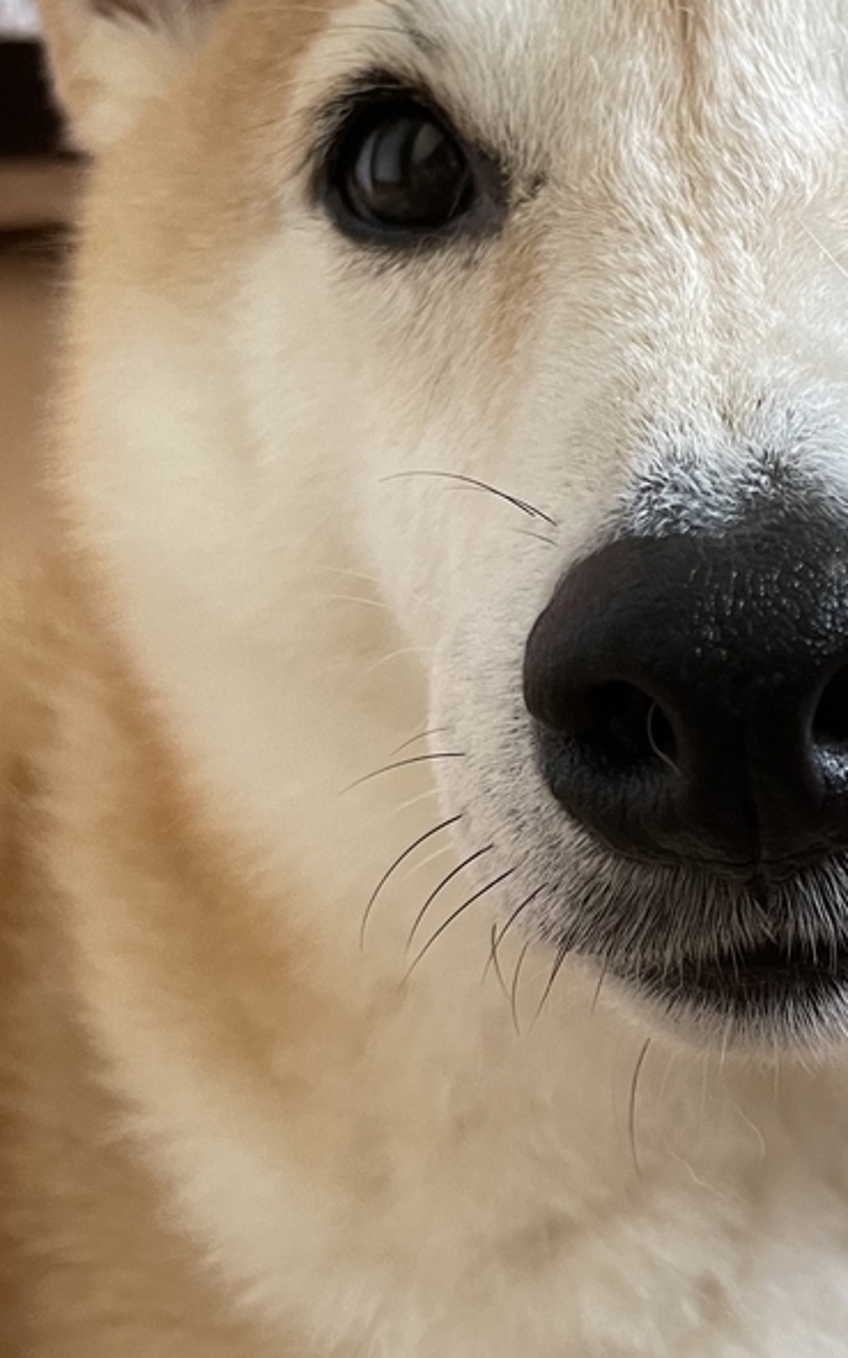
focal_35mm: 56
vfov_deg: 35.8
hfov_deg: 22.4
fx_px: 2072
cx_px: 802
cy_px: 954
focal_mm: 4.2
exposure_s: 1/100
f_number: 1.6
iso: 125
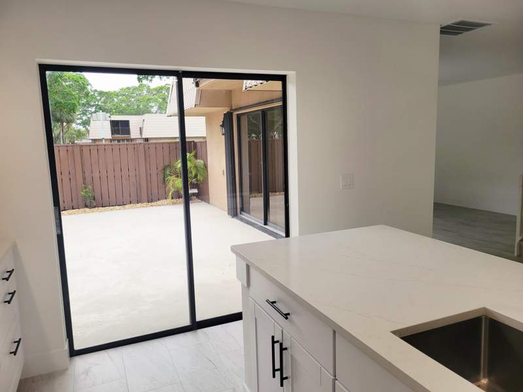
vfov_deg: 53.1
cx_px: 262
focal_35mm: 26
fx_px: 393
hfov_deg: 67.3
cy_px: 196
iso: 40
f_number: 1.8
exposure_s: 1/192
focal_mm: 5.4
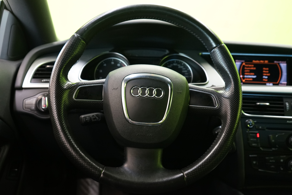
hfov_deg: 61.9
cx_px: 146
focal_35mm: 30
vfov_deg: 43.6
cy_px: 98
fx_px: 243
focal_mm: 30
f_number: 5
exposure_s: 1/20
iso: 2500
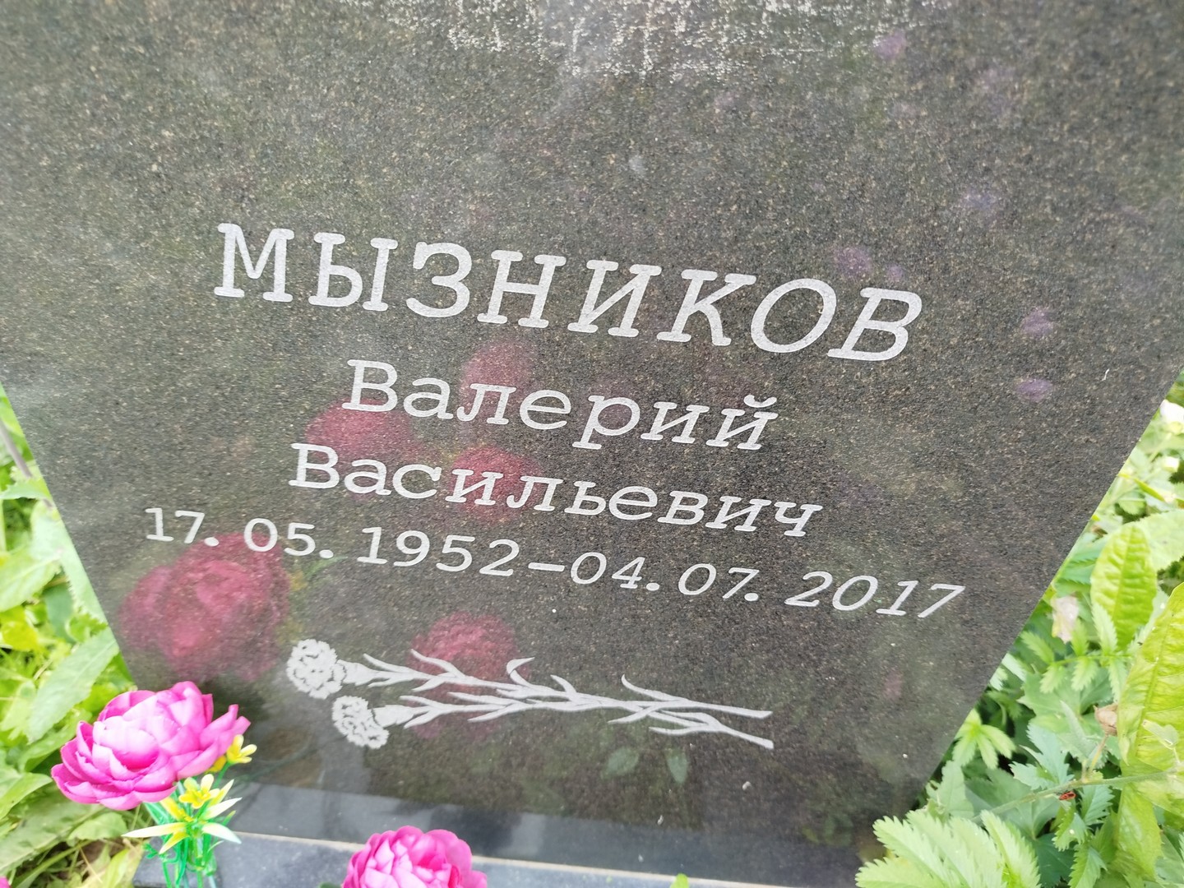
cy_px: 444
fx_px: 821
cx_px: 592
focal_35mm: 24
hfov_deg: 71.6
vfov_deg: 56.8
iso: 64
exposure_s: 1/50
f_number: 1.7
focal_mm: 5.31
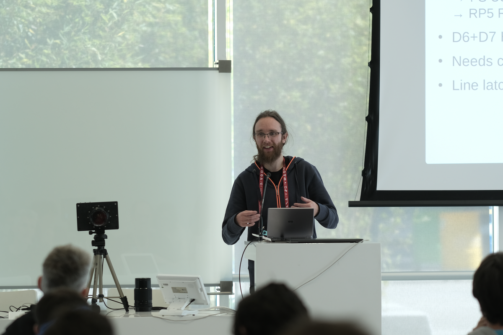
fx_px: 1886
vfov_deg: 10.2
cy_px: 168
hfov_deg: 15.2
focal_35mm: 135
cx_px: 252
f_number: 2
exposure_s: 1/170
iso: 160
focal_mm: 90
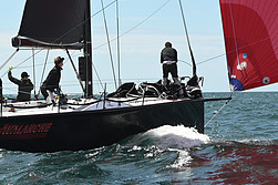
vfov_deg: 8.4
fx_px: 1250
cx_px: 48
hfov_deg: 12.6
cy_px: -4
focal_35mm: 162
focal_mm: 70
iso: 320
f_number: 7.1
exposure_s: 1/1000
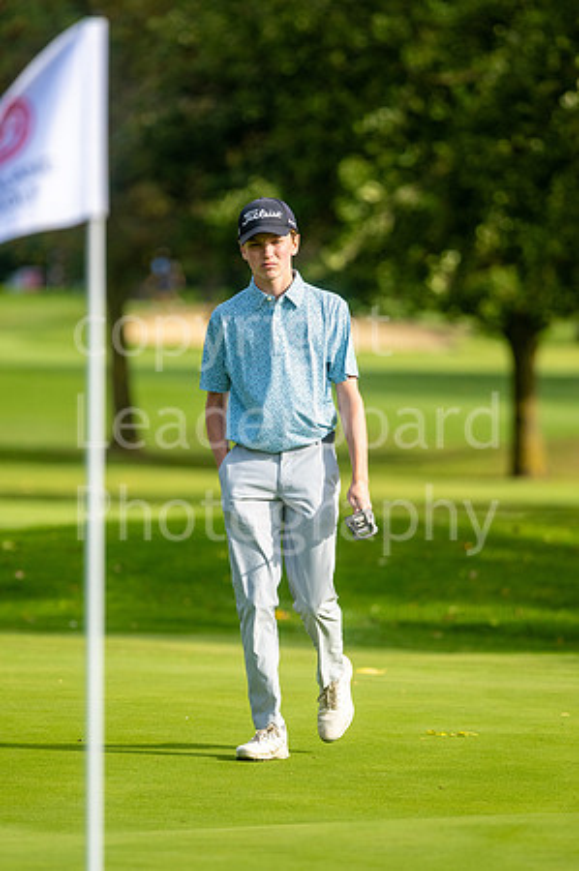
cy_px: 436
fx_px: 10881
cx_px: 290
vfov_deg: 4.6
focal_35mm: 450
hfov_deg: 3.0
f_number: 4.5
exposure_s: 1/2500
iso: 400
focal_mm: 300
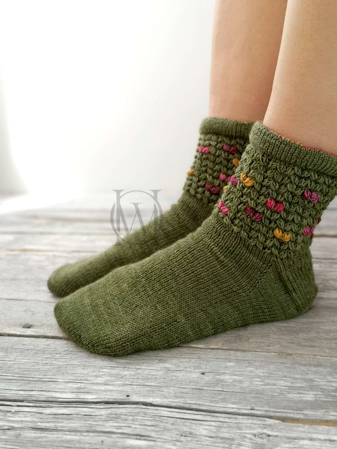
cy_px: 224
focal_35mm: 36
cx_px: 168
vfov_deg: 51.4
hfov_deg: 39.7
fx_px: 467
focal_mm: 3.95
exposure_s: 1/242
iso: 50
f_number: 4
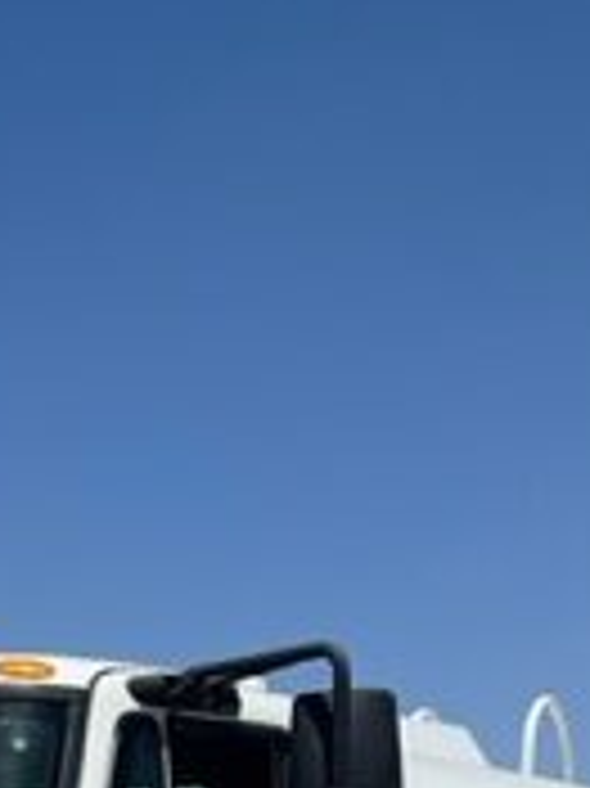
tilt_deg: -3.4
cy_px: 1193
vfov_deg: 18.3
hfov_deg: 14.8
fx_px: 2162
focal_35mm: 95
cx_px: -207
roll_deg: +1.0
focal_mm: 5.1
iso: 50
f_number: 1.6
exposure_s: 1/6897
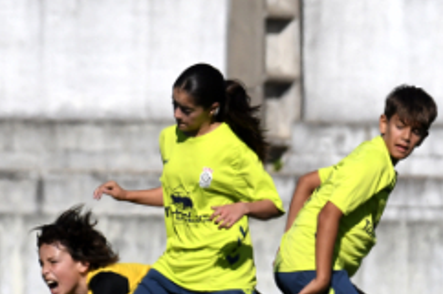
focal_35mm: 1006
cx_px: 222
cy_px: 168
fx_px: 12371
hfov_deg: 2.1
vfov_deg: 1.4
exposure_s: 1/8000
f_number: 6.3
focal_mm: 270
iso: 800
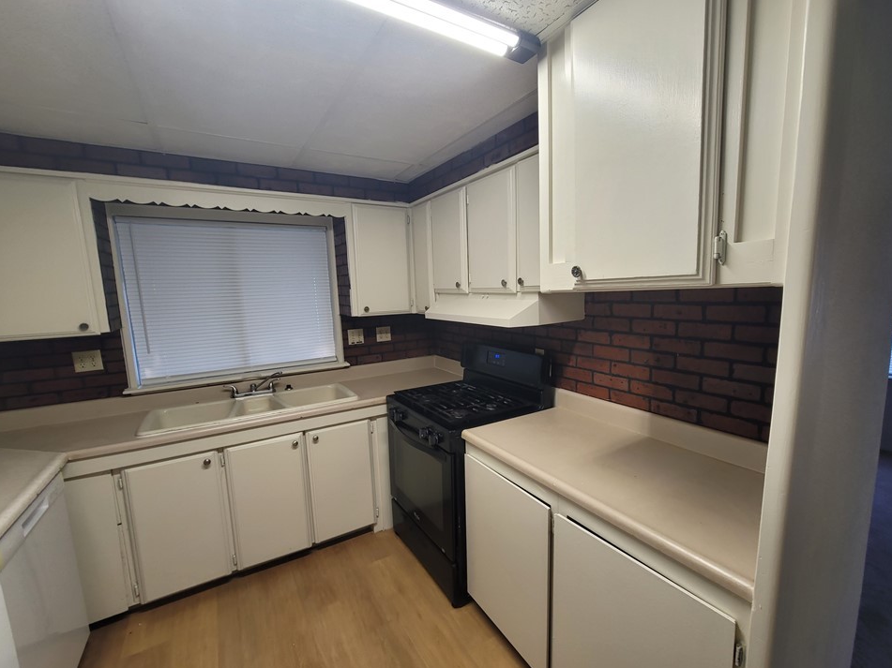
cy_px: 344
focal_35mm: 14
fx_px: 361
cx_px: 461
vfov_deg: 85.6
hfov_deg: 102.0
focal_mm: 2.2
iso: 80
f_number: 2.2
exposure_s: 1/60
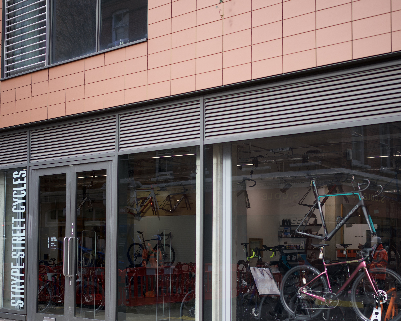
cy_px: 213
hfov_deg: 33.5
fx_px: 665
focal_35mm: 56
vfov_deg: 27.0
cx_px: 169
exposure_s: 1/640
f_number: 1.8
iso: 100
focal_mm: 35
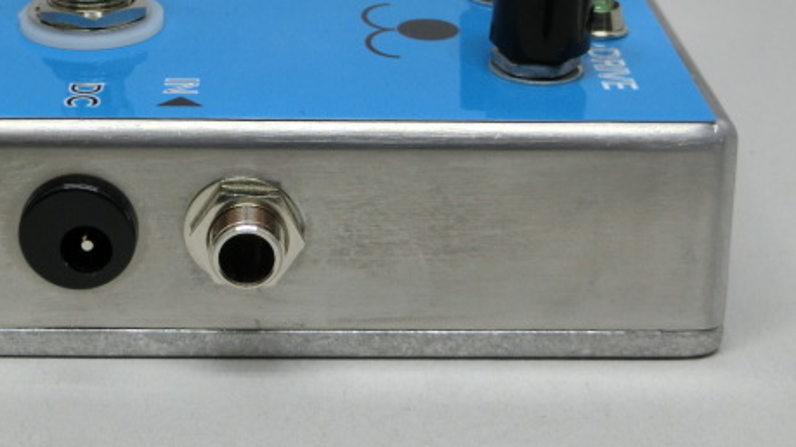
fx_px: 1667
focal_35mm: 79
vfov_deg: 15.2
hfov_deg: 26.7
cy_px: 69
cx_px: 286
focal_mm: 9.3
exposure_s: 1/125
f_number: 4.7
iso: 200
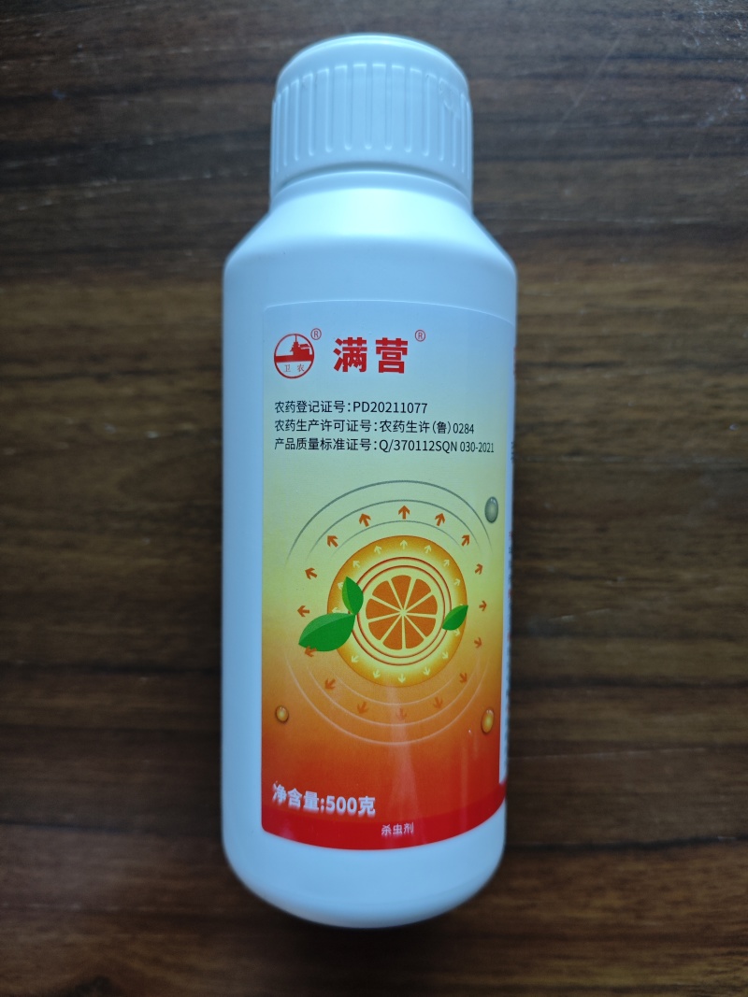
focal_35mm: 23
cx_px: 374
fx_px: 663
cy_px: 498
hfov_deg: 58.9
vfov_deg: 73.9
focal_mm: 6.55
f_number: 1.6
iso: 200
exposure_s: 1/100
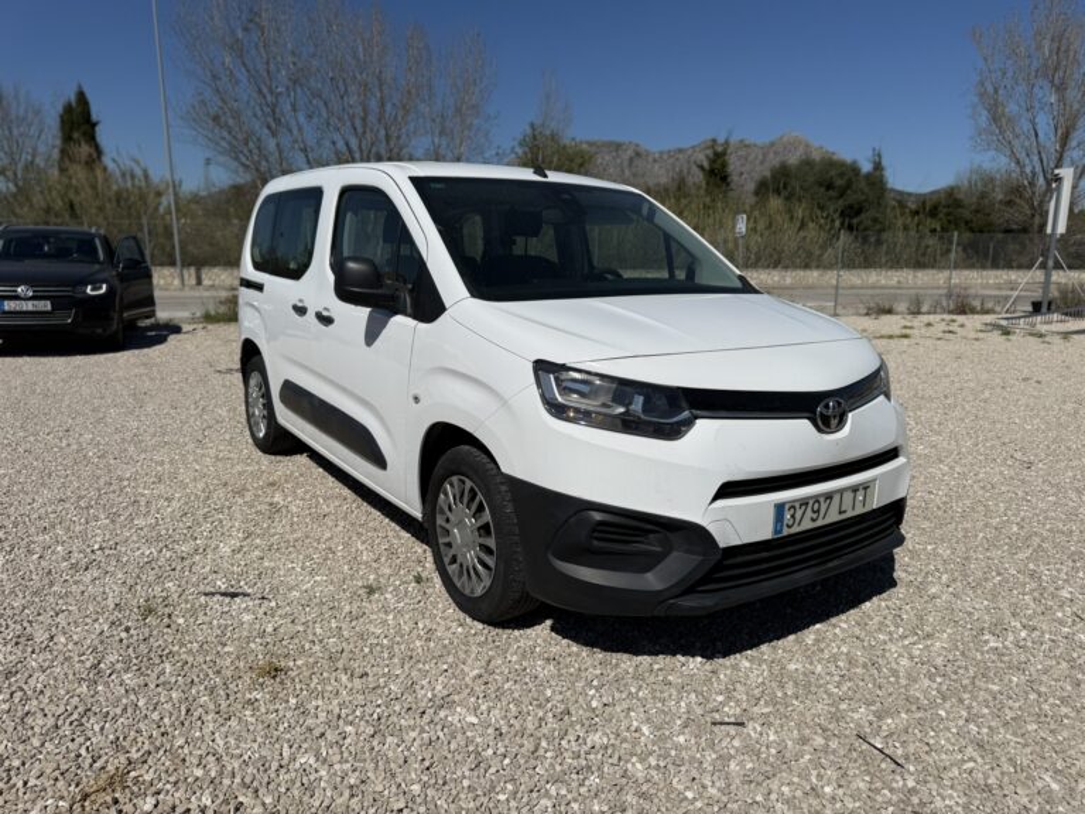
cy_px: 407
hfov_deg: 71.6
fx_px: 752
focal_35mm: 24
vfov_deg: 56.8
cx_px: 542
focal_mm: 6.76
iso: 64
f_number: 1.78
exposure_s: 1/14286
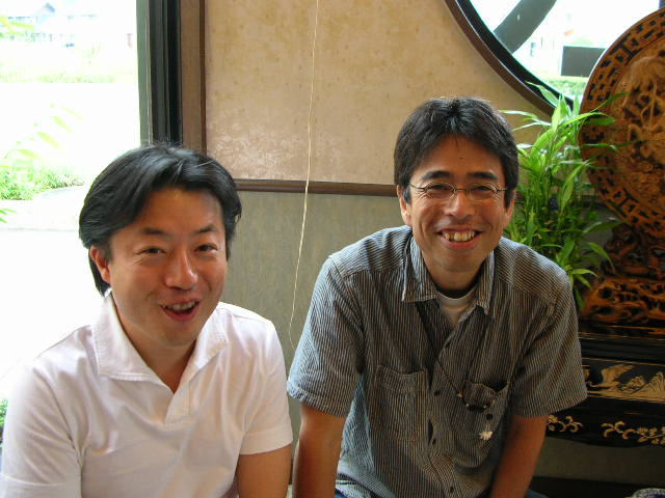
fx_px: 672
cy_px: 249
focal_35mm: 35
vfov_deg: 40.7
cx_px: 332
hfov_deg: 52.6
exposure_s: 1/16.6
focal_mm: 5.8
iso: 50
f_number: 2.8
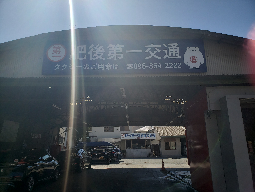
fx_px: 192
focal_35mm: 26
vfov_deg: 53.1
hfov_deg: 67.3
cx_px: 128
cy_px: 96
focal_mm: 4.3
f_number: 2.4
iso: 50
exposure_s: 1/2089
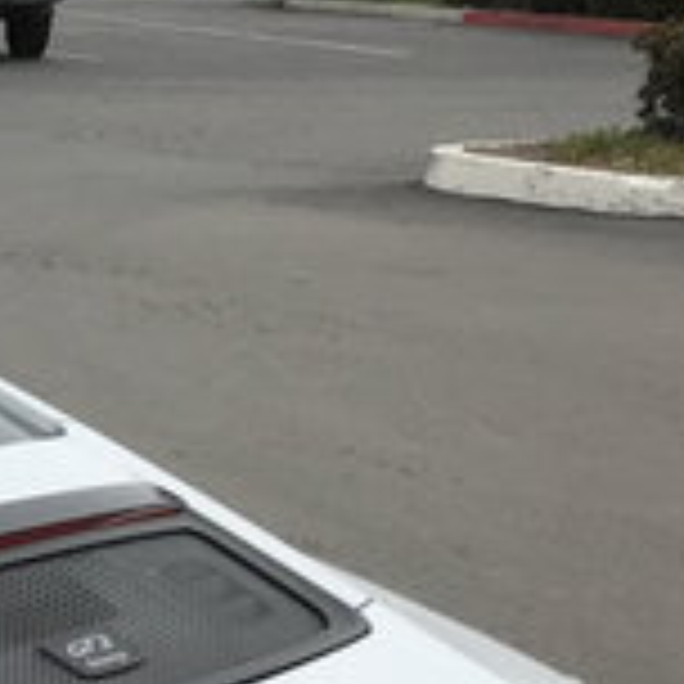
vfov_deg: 13.7
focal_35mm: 125
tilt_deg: -15.2
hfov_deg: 11.7
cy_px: 760
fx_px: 2794
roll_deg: -3.4
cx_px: -904
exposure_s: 1/2519
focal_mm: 3.99
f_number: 1.8
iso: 20
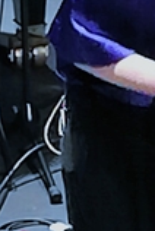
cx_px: 233
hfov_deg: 4.0
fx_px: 2193
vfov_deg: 6.0
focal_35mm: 341
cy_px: 111
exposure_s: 1/33.3
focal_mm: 3.81
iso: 250
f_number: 2.2
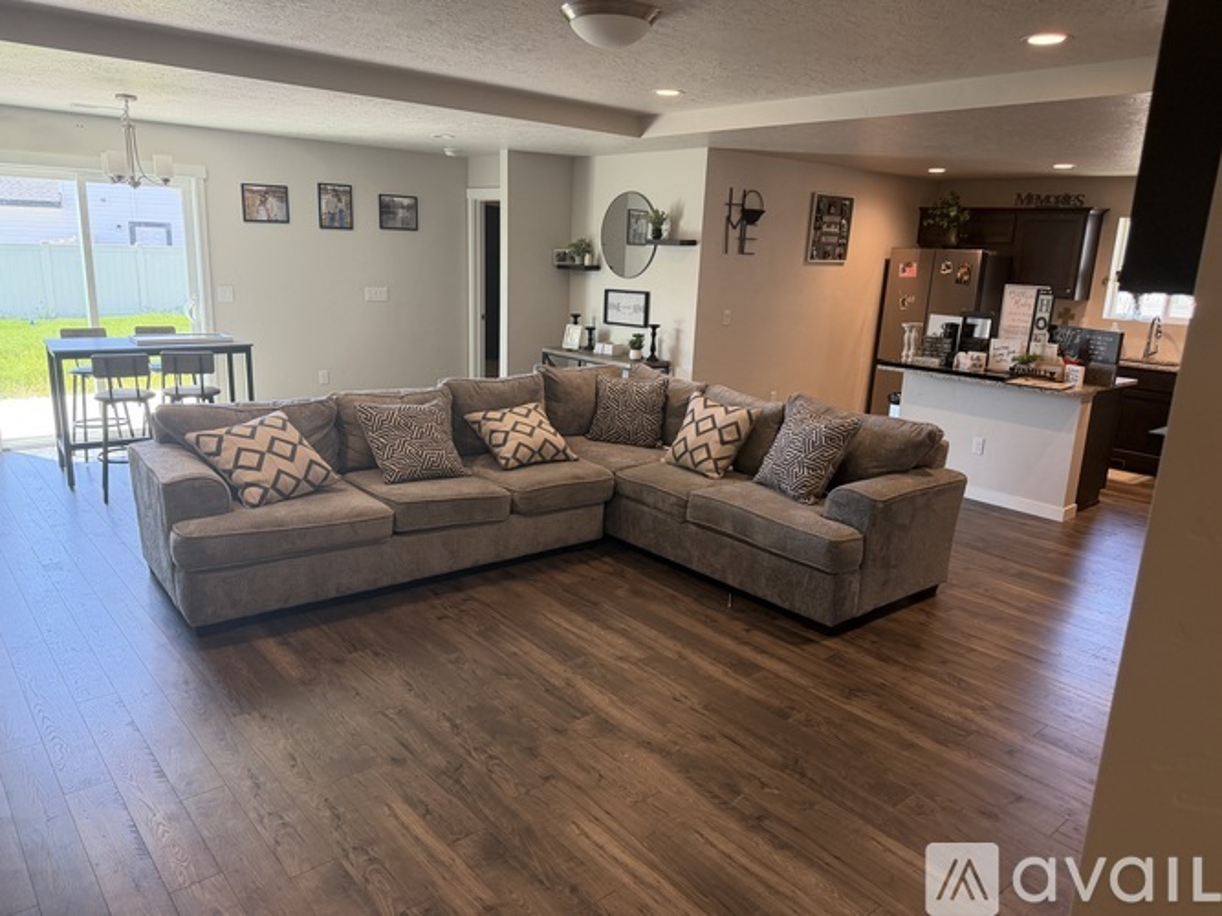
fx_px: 847
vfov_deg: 56.8
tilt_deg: -13.6
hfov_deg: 71.6
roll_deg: -2.0
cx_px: 611
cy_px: 458
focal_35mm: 24
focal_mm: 6.76
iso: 200
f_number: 1.78
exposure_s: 1/128
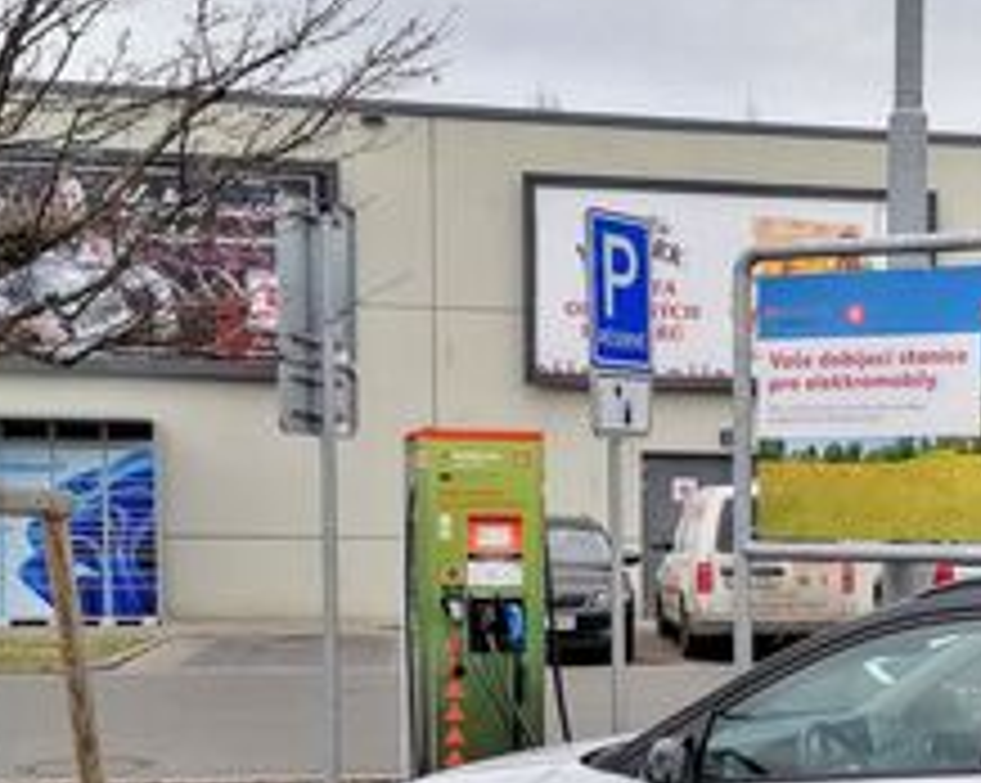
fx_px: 2031
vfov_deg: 21.5
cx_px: 882
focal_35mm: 70
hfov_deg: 26.3
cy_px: 634
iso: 50
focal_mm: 5.3
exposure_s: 1/286
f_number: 1.8
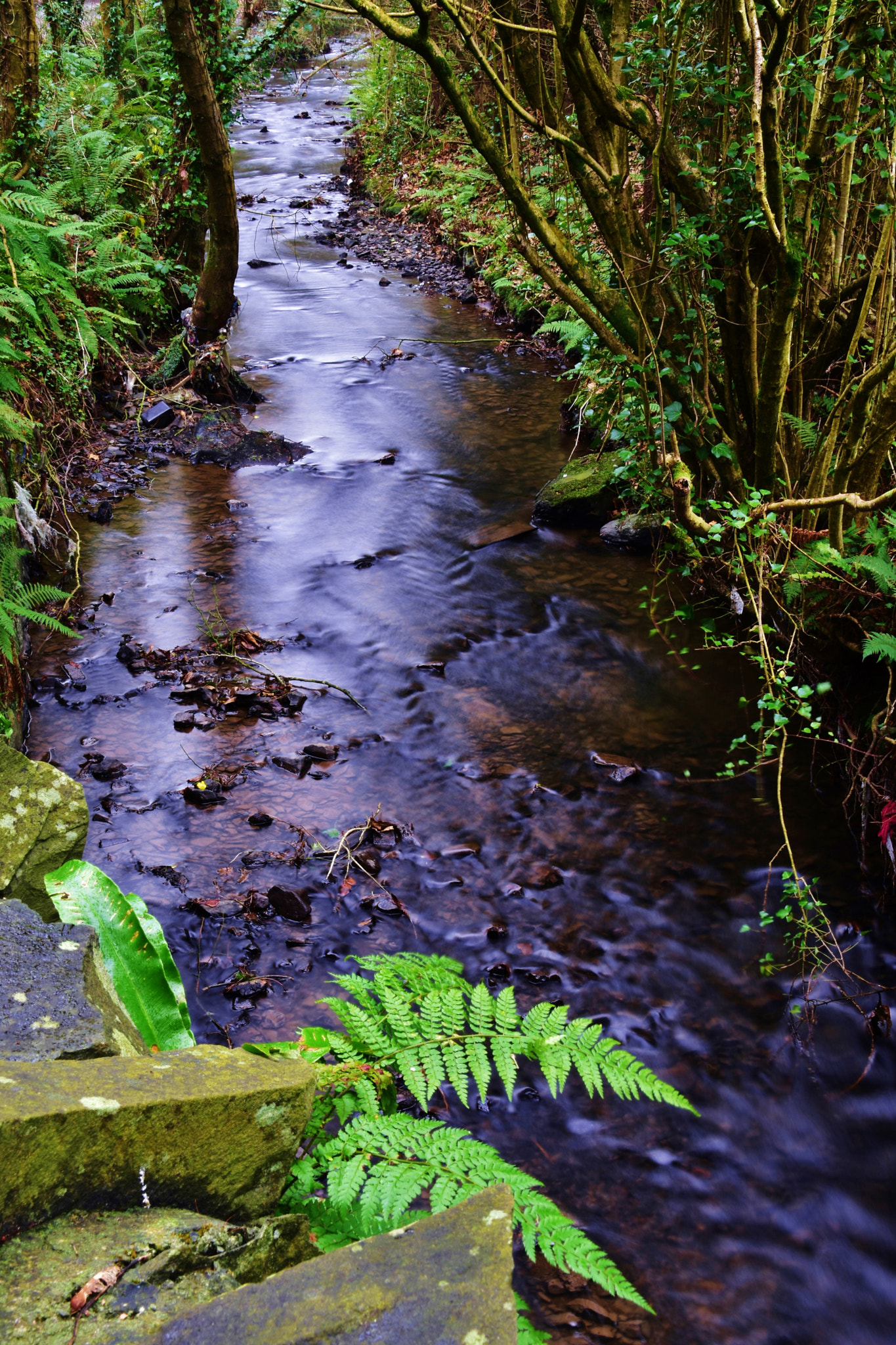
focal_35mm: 44
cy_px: 672
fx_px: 1624
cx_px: 448
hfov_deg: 30.8
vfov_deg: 45.0
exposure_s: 4
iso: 100
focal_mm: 29
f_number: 20
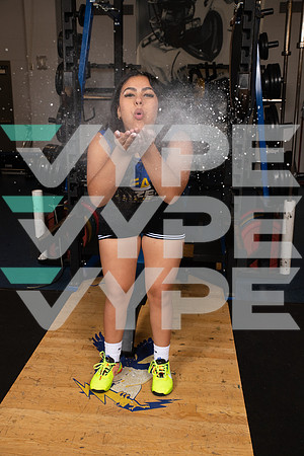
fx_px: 456
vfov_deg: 53.1
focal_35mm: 36
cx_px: 152
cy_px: 228
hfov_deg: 36.9
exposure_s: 1/250
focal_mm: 36
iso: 800
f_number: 7.1
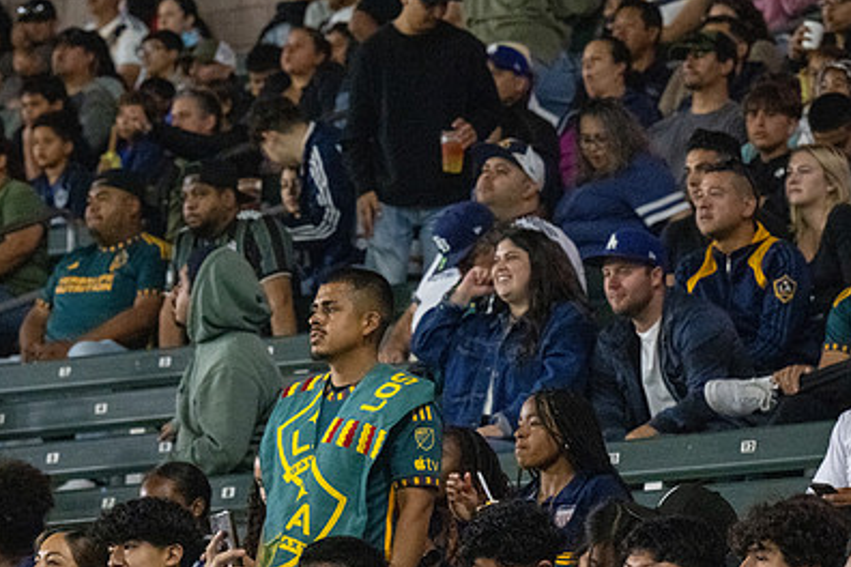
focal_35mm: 293
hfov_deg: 7.0
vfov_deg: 4.7
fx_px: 6926
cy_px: 388
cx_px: 327
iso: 20000
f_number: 8
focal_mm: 200
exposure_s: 1/400
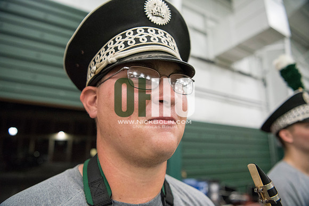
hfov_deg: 73.7
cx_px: 154
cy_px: 103
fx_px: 206
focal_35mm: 24
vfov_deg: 53.2
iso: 3200
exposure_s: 1/200
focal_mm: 24
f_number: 3.2
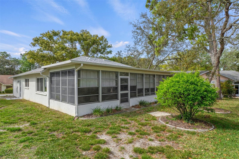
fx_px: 129
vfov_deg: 63.2
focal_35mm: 20
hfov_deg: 85.4
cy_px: 80
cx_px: 120
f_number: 8
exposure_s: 1/350
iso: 320
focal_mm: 13
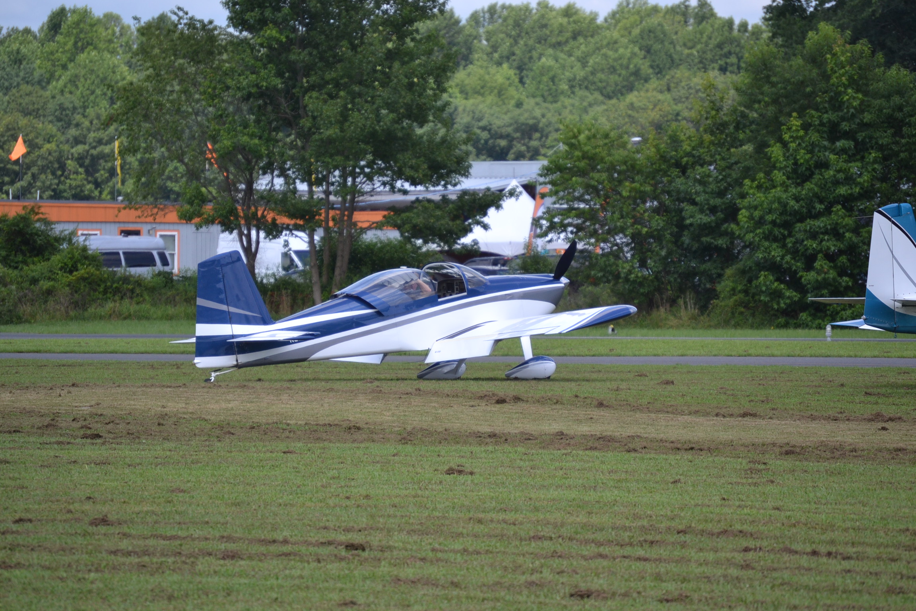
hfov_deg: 6.9
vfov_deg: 4.6
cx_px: 458
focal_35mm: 300
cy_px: 306
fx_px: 7633
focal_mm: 200
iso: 400
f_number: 5.6
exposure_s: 1/1250
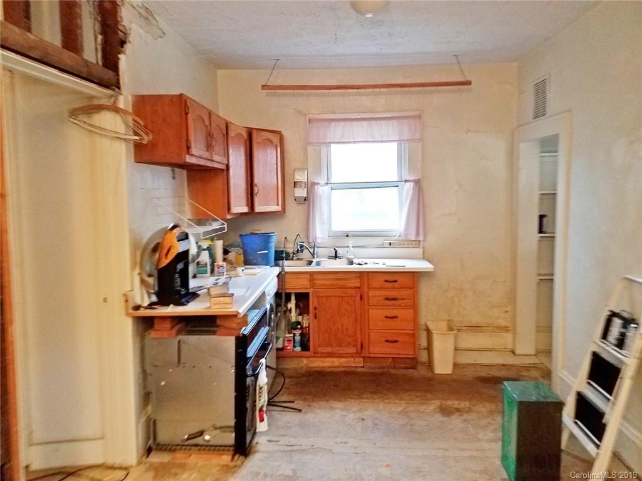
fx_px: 482
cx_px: 321
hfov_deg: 67.3
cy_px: 240
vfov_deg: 53.1
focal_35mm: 26
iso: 160
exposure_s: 1/24
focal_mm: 4.2
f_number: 1.7
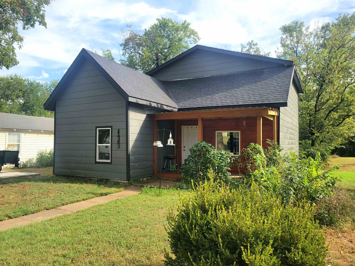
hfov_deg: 67.3
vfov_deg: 53.1
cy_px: 133
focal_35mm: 26
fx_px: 267
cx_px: 178
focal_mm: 5.4
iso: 40
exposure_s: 1/1111
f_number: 1.8
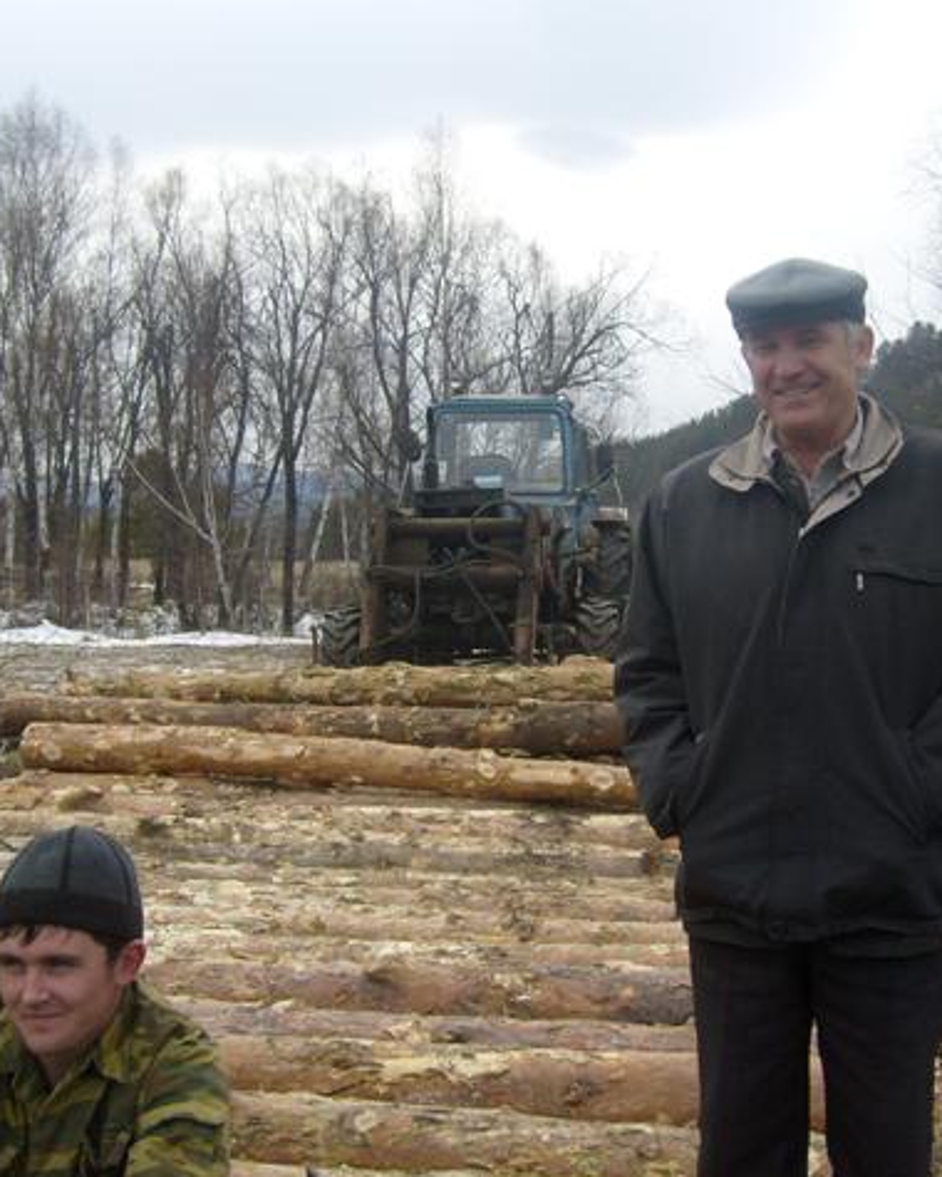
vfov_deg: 40.3
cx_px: 570
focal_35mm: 46
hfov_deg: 32.6
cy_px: 587
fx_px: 1603
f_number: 2.8
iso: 80
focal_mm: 5.8
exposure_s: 1/350
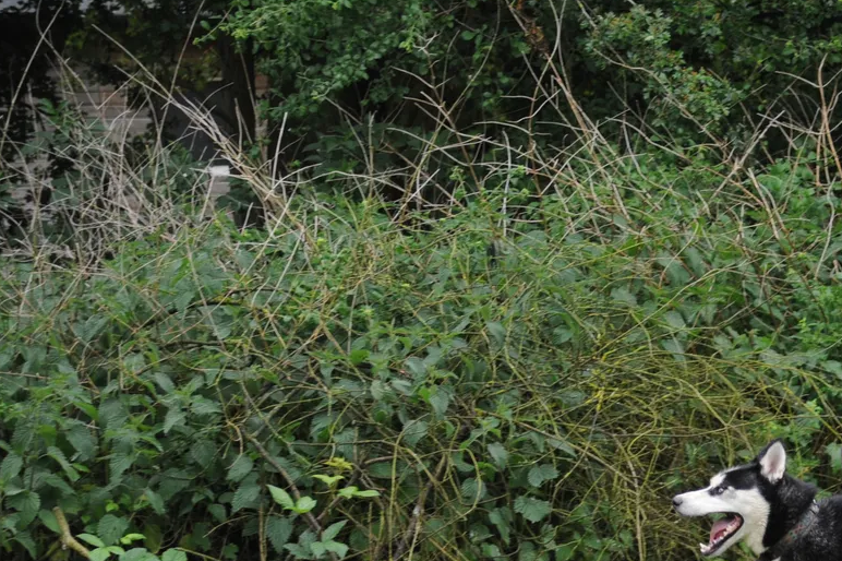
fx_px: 6569
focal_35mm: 281
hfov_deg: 7.3
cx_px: 758
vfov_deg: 4.9
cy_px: 484
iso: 800
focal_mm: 155
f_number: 5.6
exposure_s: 1/500
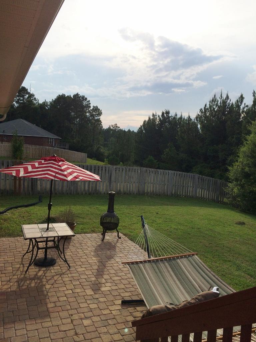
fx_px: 296
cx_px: 128
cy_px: 171
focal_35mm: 30
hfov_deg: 46.8
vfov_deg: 60.0
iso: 32
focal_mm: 4.12
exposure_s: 1/2740
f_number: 2.2
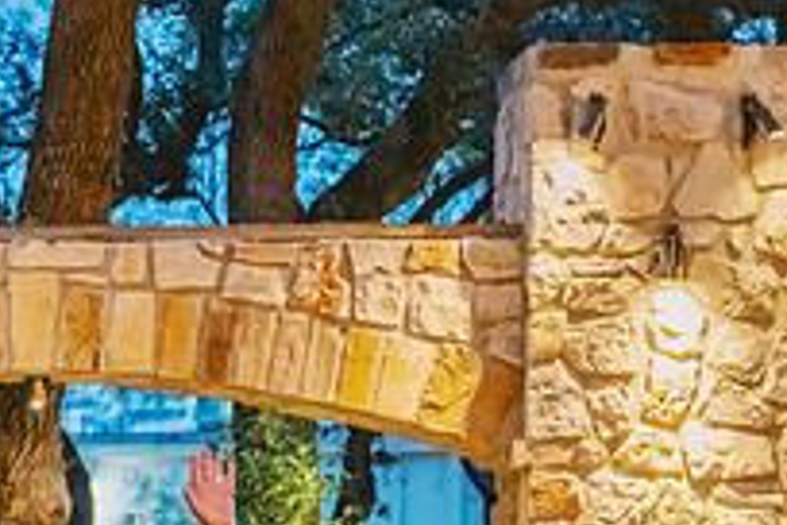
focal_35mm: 164
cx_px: 32
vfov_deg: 8.2
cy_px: 736
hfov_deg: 12.4
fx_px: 3585
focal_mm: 56
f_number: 2.8
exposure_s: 1/200
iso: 8000
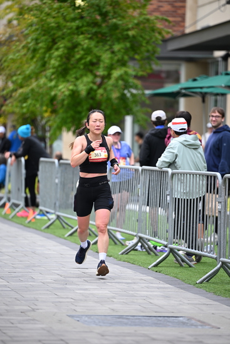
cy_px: 172
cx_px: 115
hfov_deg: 6.9
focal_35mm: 200
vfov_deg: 10.3
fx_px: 1915
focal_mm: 200
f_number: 2.8
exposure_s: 1/2000
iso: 640
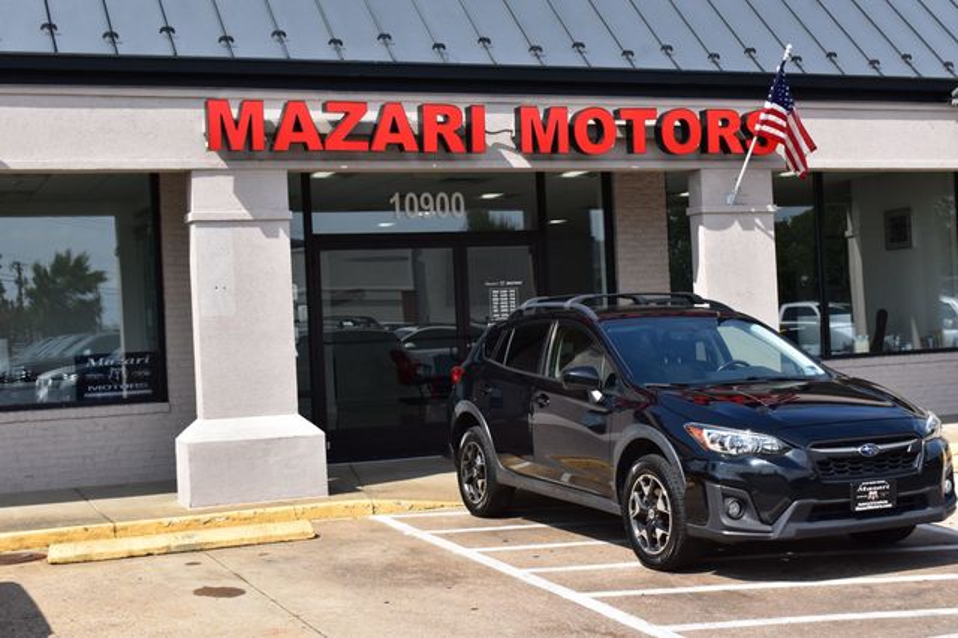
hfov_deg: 37.9
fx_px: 1396
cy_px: 319
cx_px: 479
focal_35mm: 52
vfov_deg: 25.7
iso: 360
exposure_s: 1/500
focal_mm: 35
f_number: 11
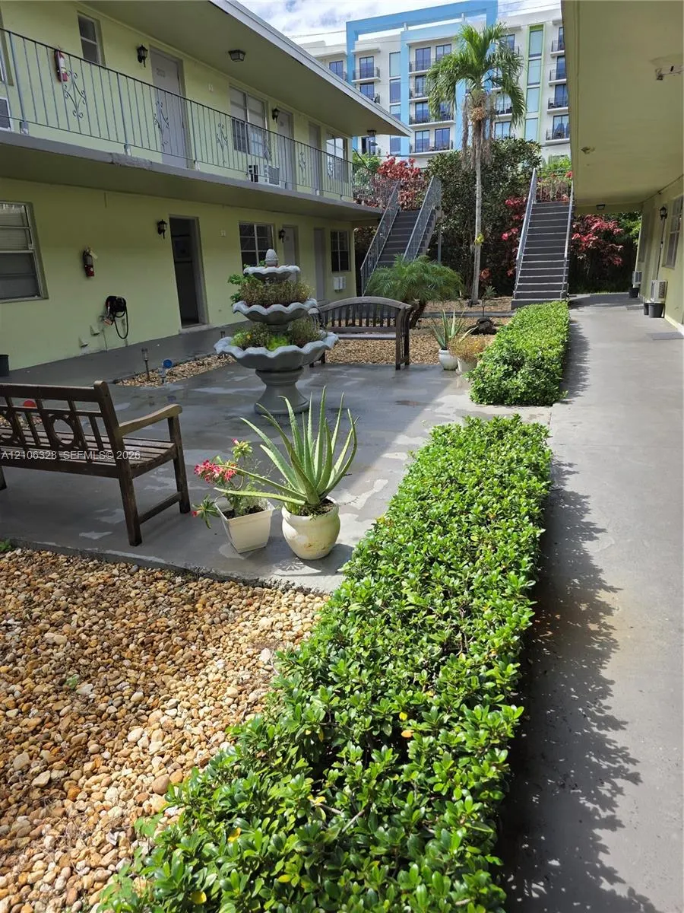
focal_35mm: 23
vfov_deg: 73.9
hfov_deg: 58.9
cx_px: 342
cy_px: 456
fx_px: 606
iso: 80
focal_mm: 6.3
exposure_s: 1/2579
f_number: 1.7
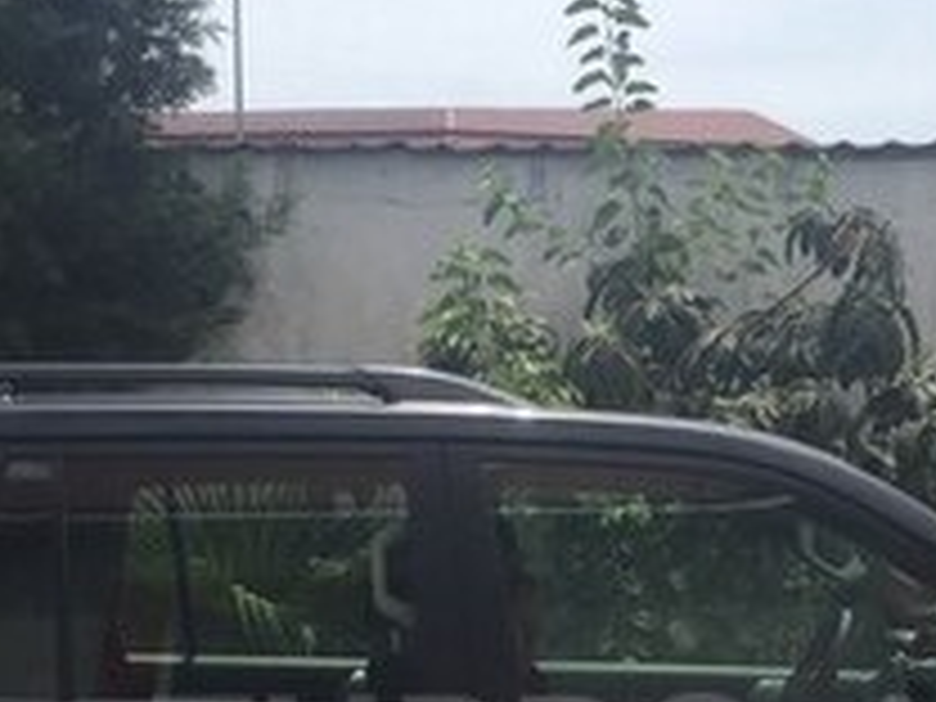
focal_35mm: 92
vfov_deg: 15.6
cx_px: 612
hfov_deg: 21.2
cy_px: 763
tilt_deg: -5.2
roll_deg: +0.6
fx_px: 2488
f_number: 2.2
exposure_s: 1/1980
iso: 32
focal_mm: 4.15
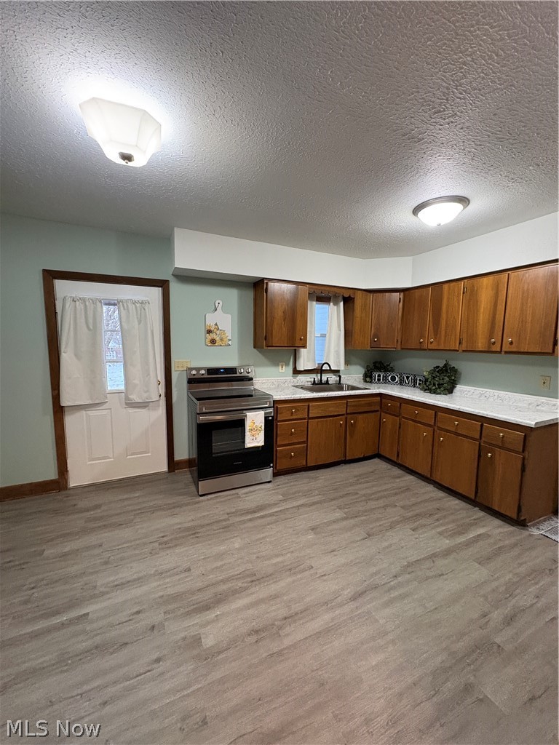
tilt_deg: -6.6
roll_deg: -1.2
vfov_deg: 102.1
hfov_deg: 85.7
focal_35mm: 14
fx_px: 301
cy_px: 372
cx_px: 280
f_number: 2.2
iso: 500
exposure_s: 1/60
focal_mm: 2.22
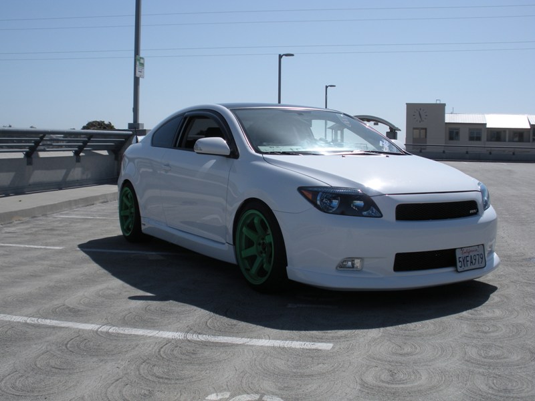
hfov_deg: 42.9
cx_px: 268
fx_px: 680
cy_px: 200
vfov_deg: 32.9
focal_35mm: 44
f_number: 4
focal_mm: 7.7
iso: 64
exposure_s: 1/992
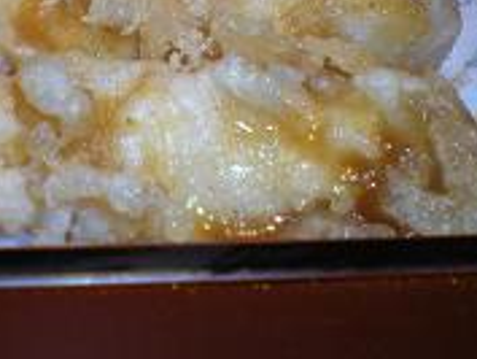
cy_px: 57
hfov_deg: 18.2
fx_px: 1448
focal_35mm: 105
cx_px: -8
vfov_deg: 14.0
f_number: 3.1
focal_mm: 6.3
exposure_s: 1/30
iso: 64
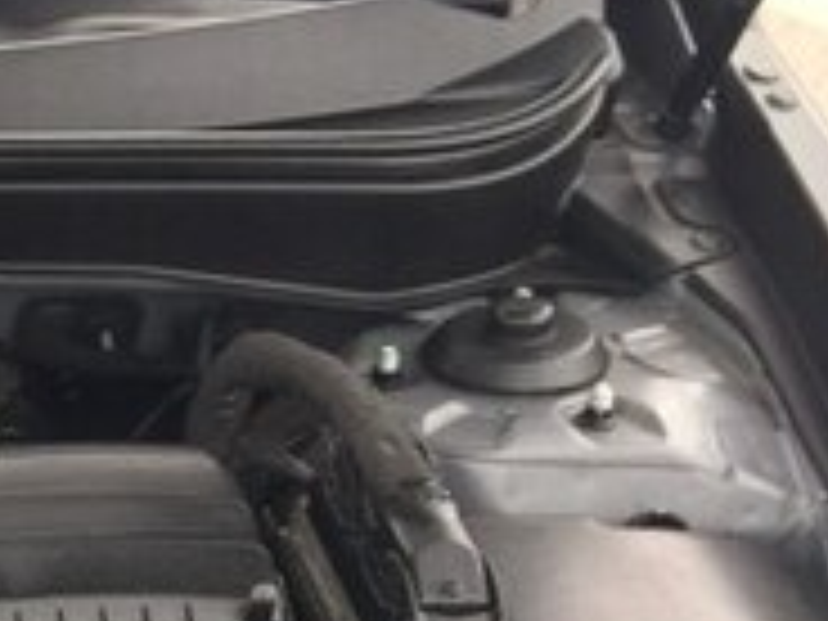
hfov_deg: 16.5
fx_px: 2488
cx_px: -549
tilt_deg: -39.9
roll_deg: -0.5
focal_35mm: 104
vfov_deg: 13.6
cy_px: 866
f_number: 2.2
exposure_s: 1/50
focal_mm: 4.15
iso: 40
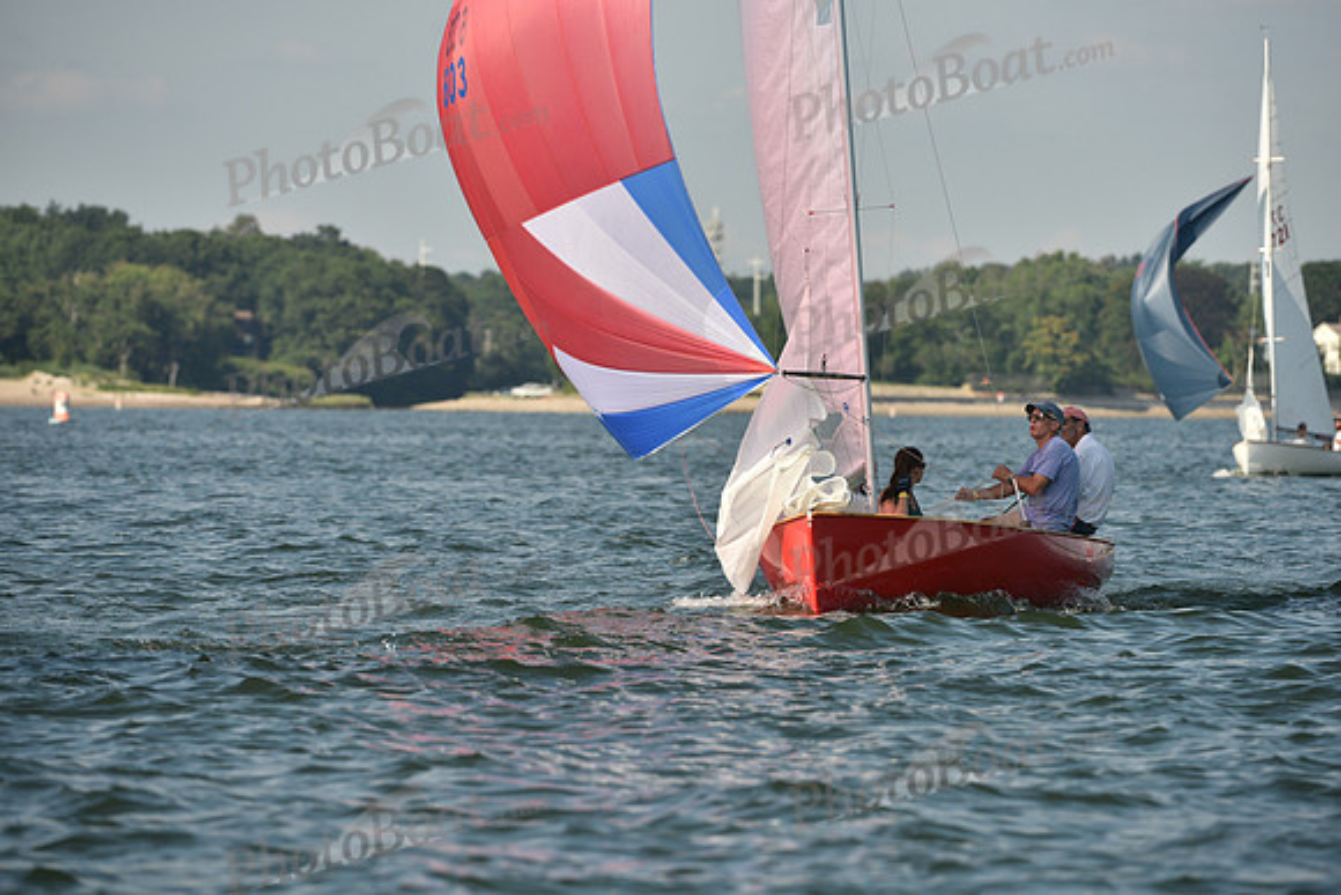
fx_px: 11550
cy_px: 448
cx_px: 670
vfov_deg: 4.4
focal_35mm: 310
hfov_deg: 6.6
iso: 250
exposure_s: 1/1250
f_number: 6.3
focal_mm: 310
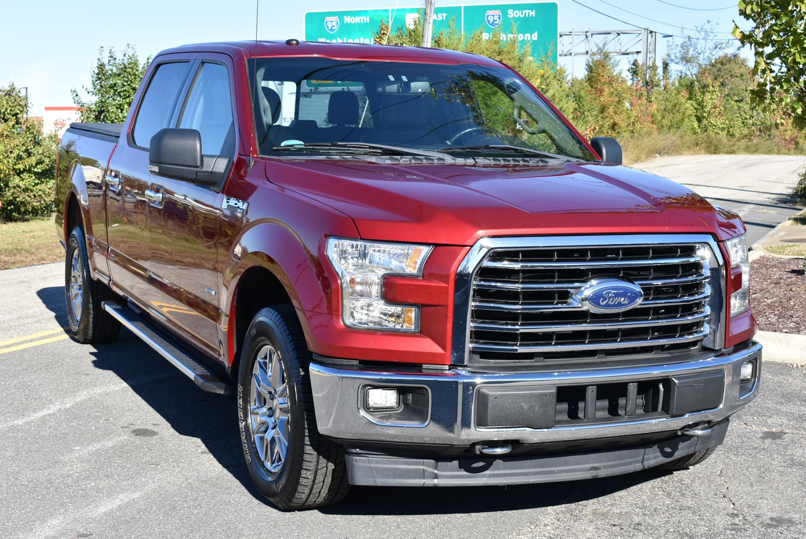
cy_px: 270
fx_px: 1277
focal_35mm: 57
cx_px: 403
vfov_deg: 23.8
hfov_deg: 35.0
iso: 200
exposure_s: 1/250
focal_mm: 38
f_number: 8
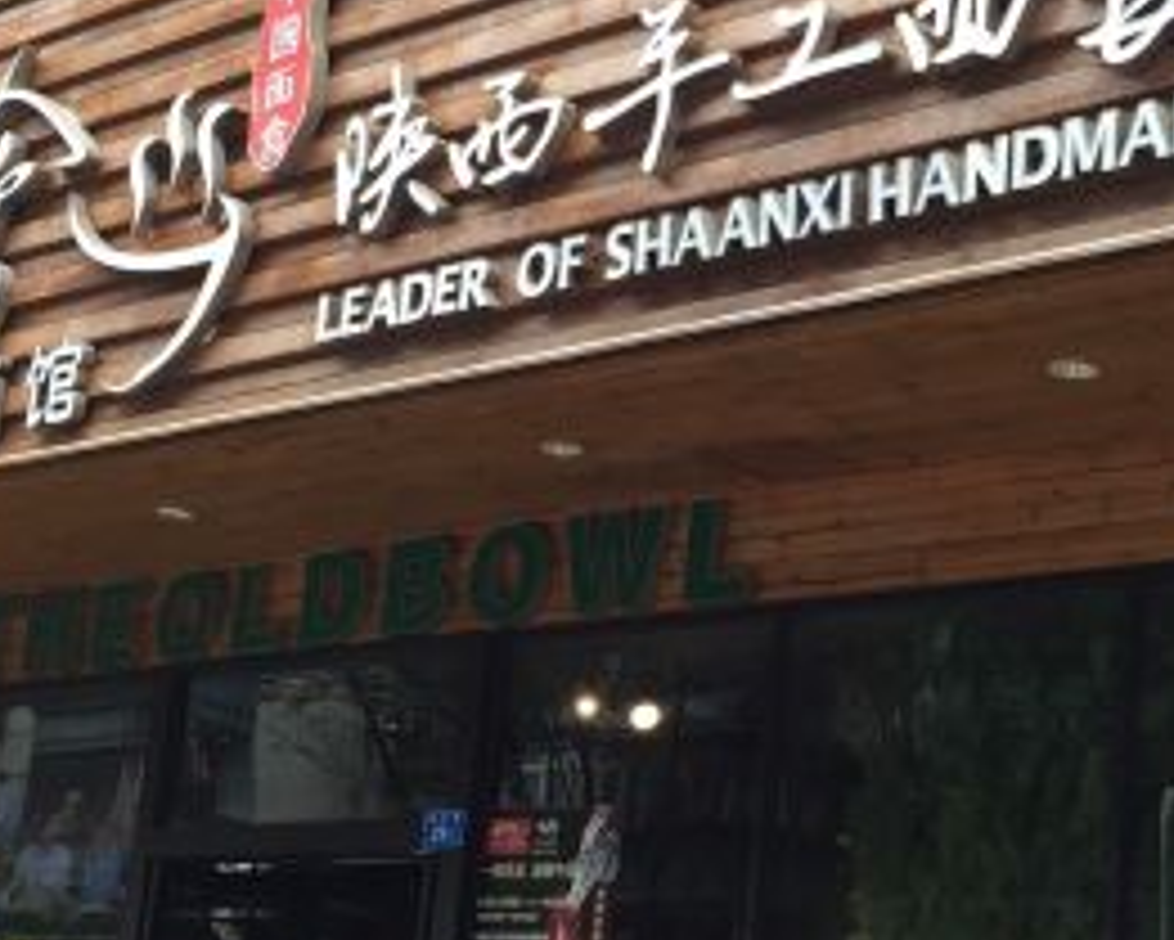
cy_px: 591
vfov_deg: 20.1
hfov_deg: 25.0
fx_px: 2642
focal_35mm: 76
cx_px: 720
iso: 50
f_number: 2.2
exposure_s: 1/100
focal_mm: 4.15
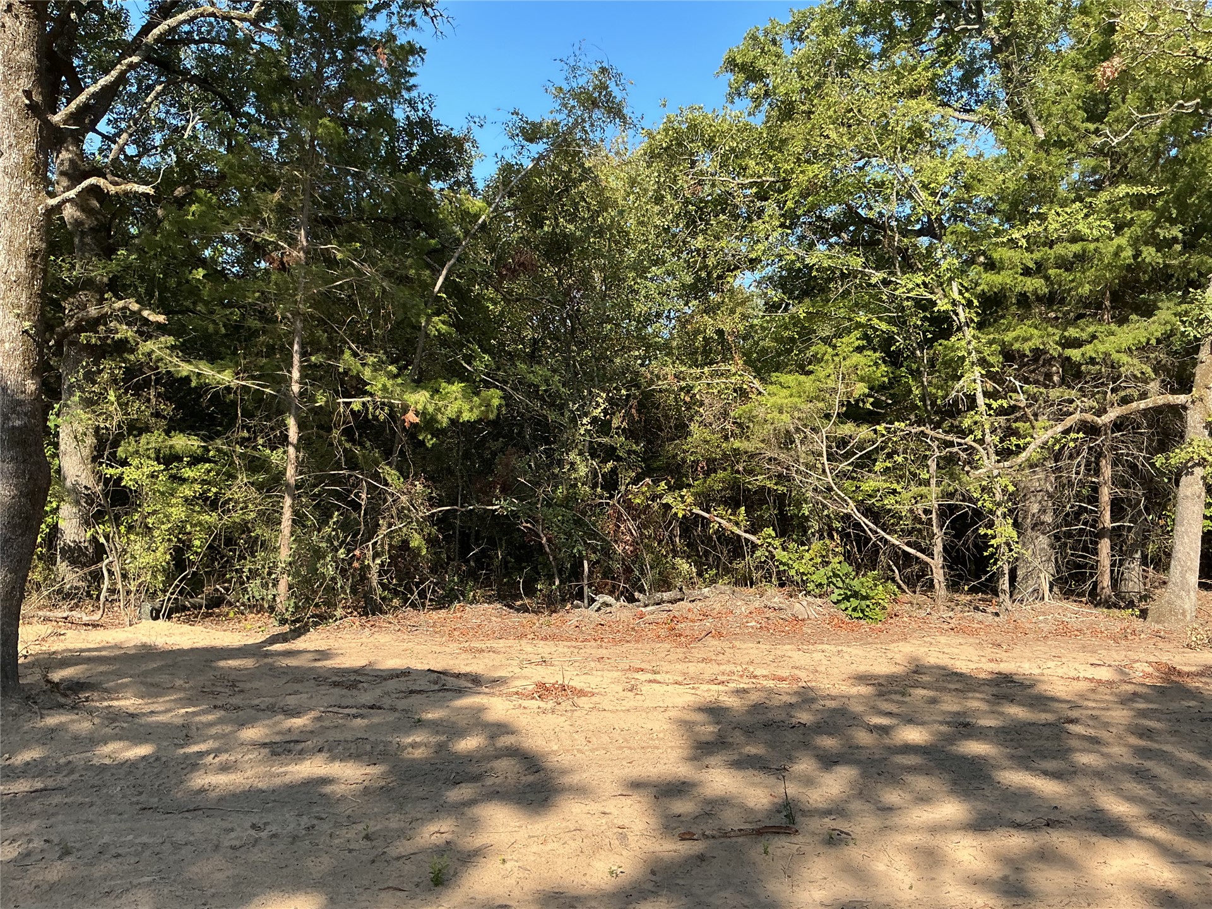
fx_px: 1015
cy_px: 454
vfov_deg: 48.2
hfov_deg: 61.7
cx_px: 606
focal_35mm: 29
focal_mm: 3
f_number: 1.8
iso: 25
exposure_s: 1/759
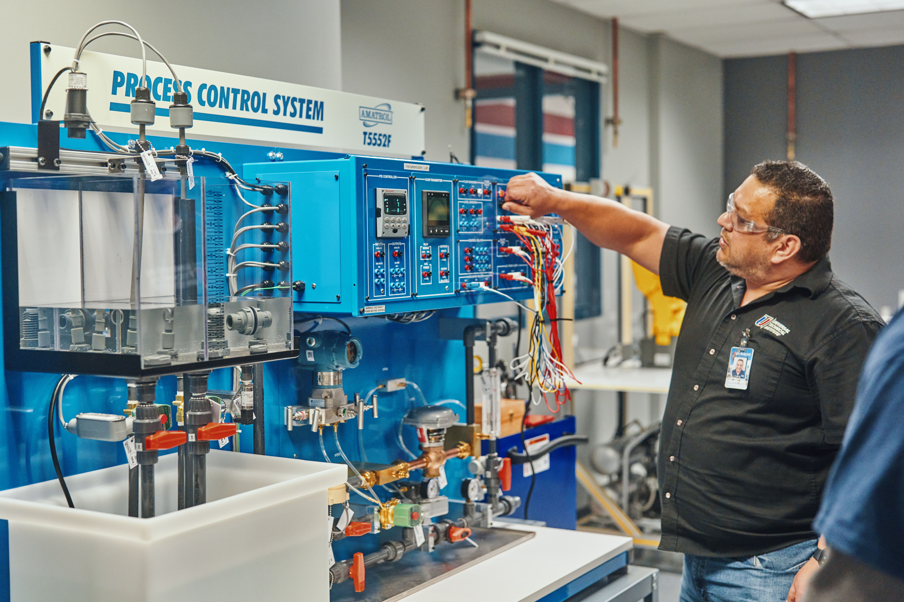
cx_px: 452
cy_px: 301
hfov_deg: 39.6
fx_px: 1255
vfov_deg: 27.0
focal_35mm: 50
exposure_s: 1/250
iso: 1600
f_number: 2.5
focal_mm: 50
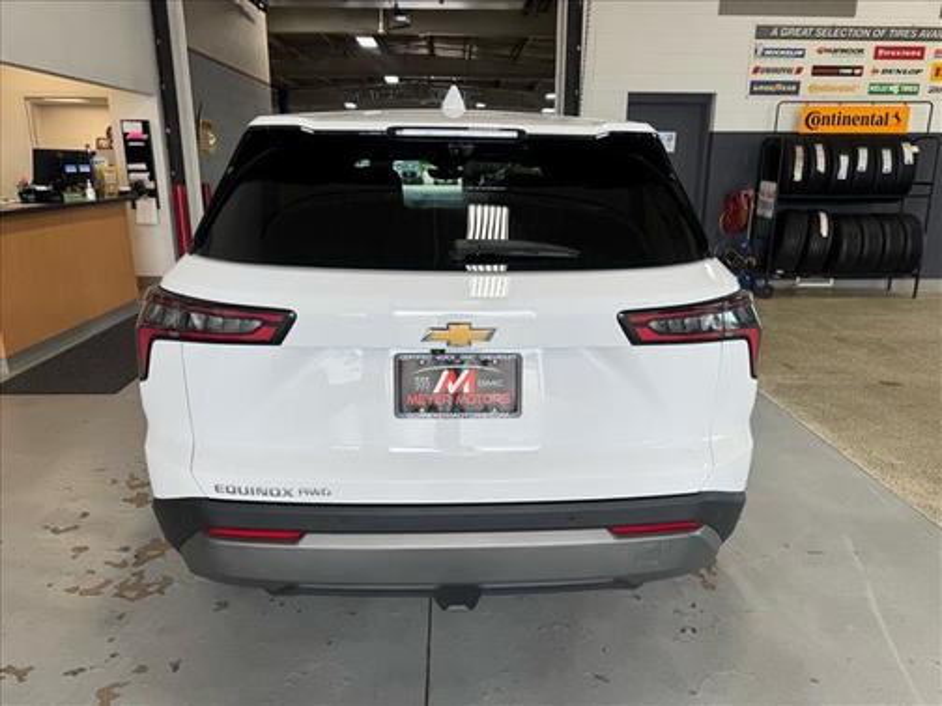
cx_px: 471
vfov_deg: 56.8
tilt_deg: -10.1
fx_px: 653
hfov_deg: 71.6
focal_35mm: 24
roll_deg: -0.9
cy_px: 353
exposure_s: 1/172
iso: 64
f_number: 1.78
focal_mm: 6.76
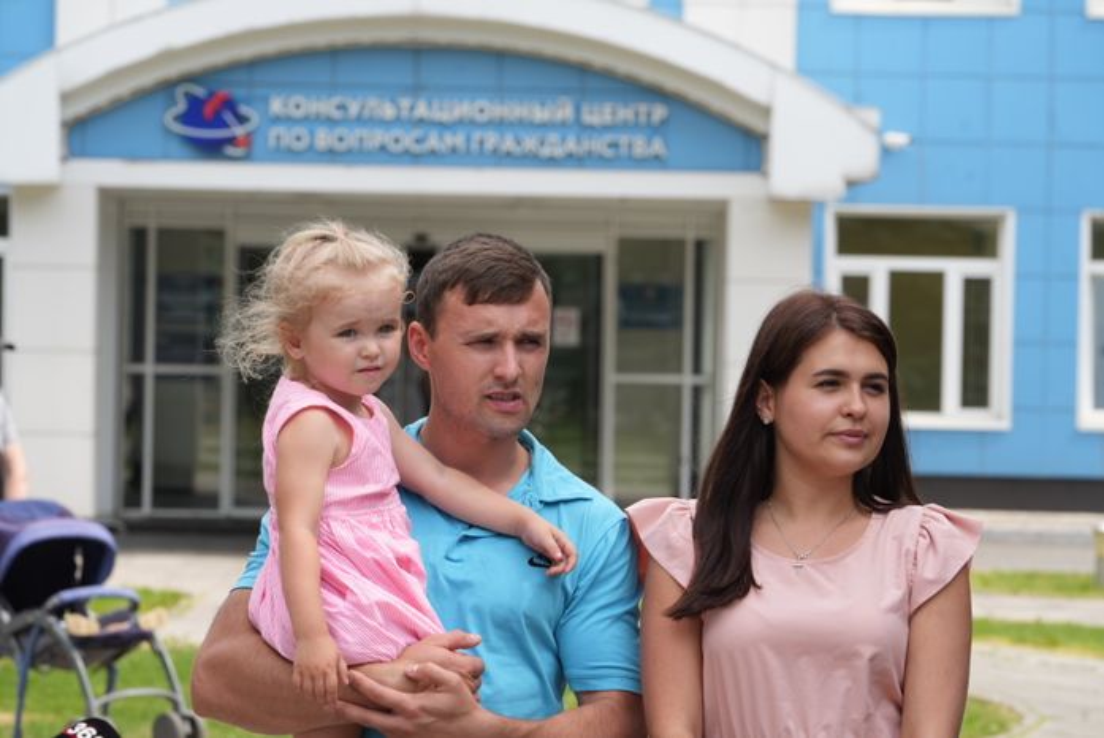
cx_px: 552
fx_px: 4113
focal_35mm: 134
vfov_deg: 10.3
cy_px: 369
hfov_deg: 15.3
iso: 500
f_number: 8
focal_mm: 134
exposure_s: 1/500
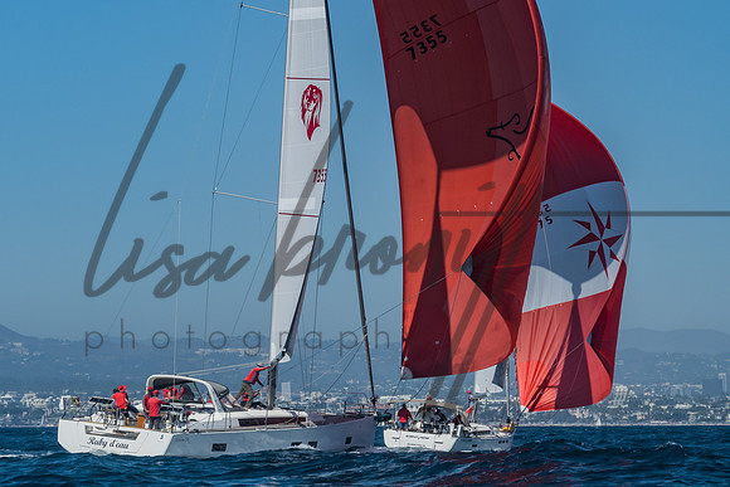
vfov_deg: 8.0
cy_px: 141
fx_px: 3471
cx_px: 315
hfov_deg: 12.0
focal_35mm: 171
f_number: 6.3
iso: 160
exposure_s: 1/1000
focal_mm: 83
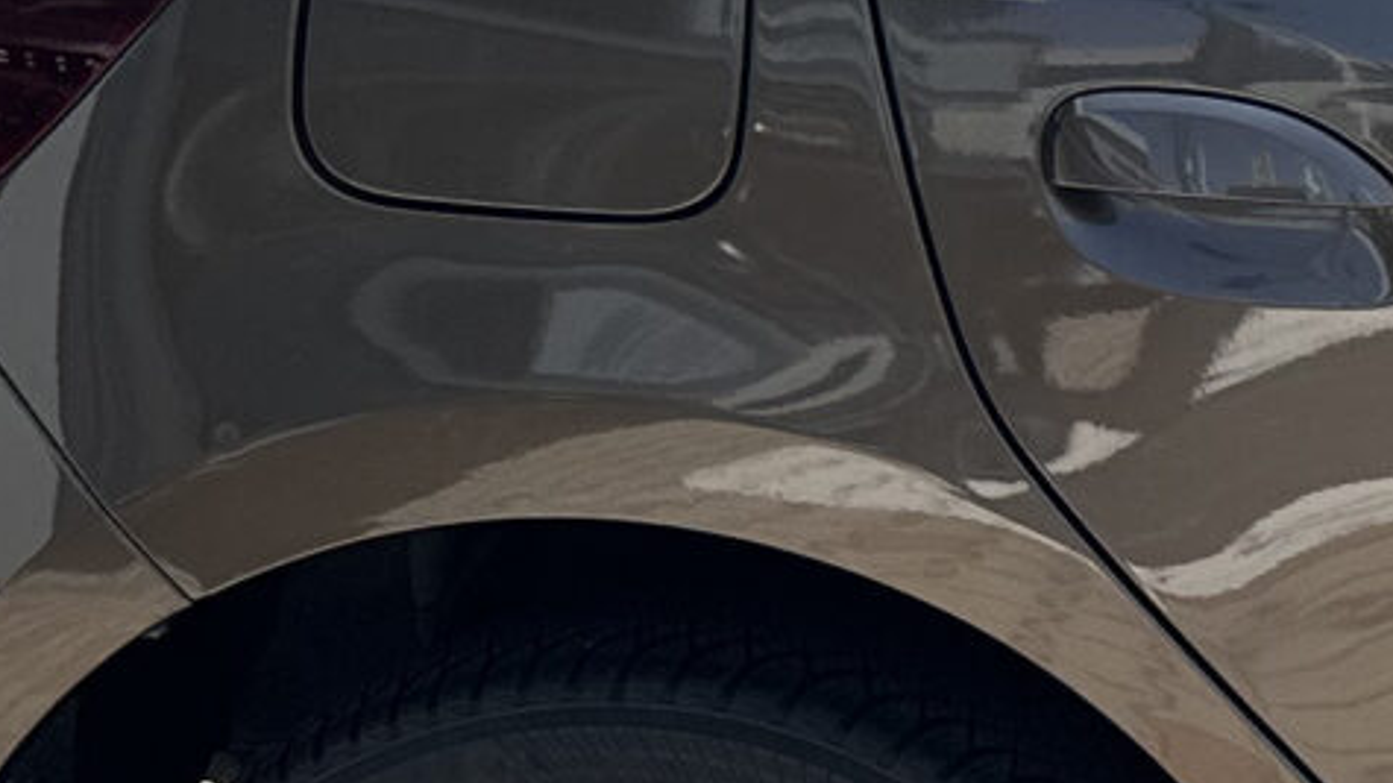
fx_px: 5207
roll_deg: +0.2
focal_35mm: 141
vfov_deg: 8.5
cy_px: -79
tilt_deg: -10.6
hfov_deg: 12.9
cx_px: 2918
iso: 80
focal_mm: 6.86
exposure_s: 1/3058
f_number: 1.78
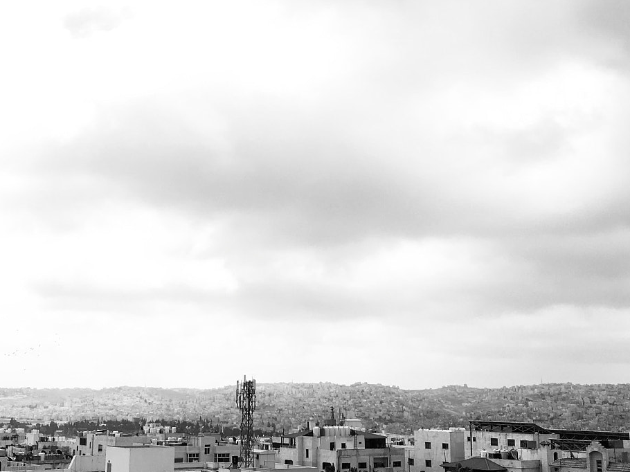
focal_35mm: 51
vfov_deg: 28.5
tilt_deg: +11.6
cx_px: 264
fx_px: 928
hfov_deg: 37.4
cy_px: 214
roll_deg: -0.3
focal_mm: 4.15
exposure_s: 1/1221
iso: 25
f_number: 2.2
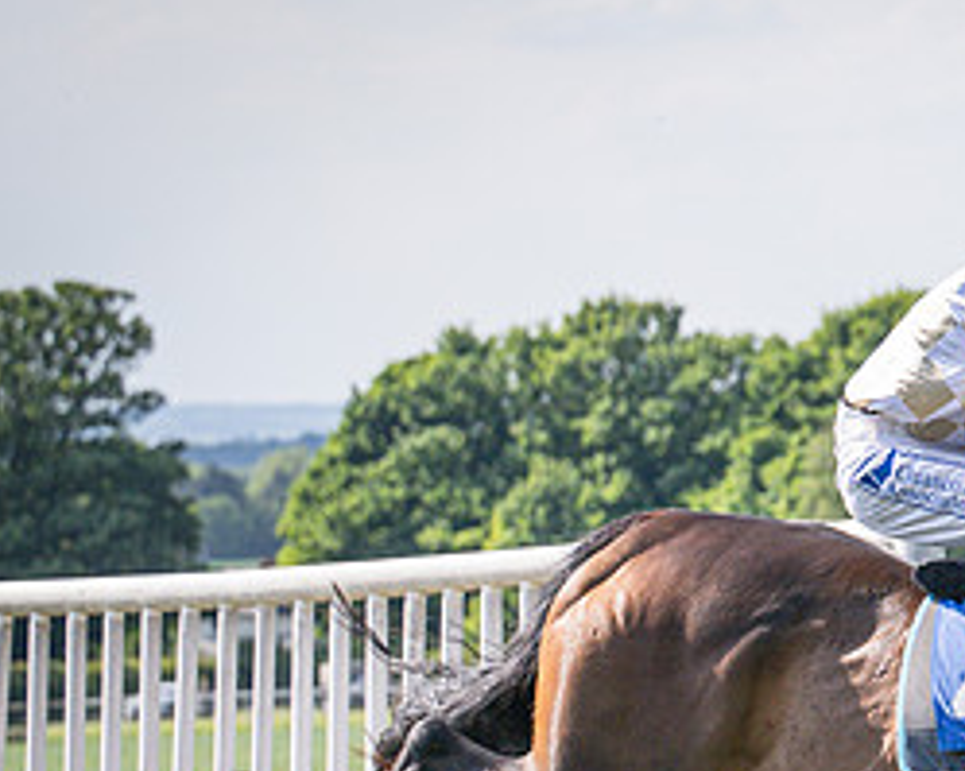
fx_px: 7623
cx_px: 1218
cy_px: 800
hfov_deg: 7.2
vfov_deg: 5.8
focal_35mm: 267
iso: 400
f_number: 4
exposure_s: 1/3200
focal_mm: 70
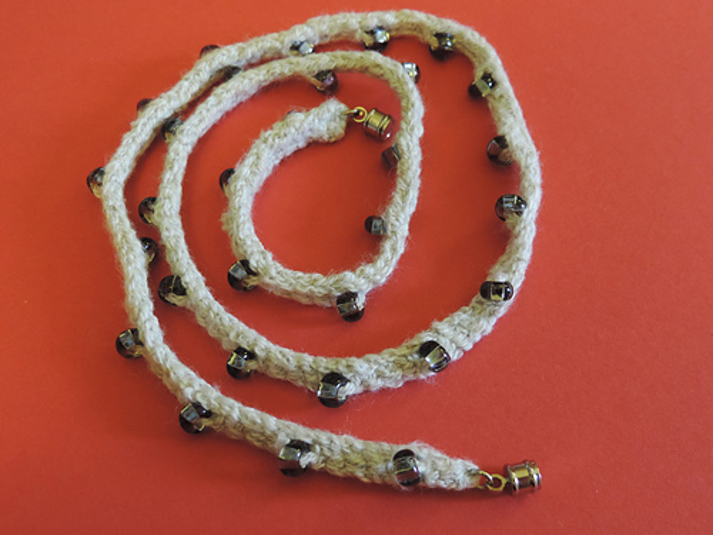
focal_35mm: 43
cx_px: 356
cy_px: 268
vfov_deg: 33.6
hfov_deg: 43.9
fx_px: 886
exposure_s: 1/15
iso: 400
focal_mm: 7.6
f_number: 3.4
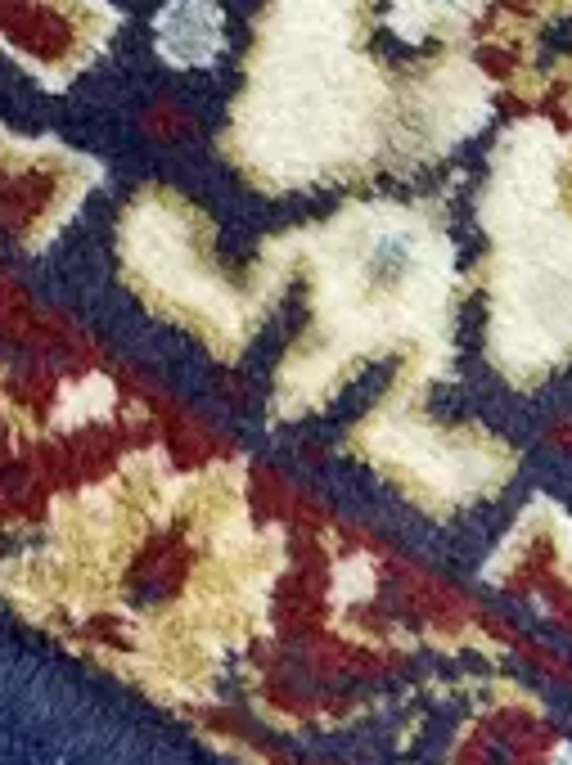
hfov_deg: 9.1
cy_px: -144
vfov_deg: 12.3
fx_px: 3468
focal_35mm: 157
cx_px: 950
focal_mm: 4.25
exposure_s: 1/50
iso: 64
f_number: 1.8
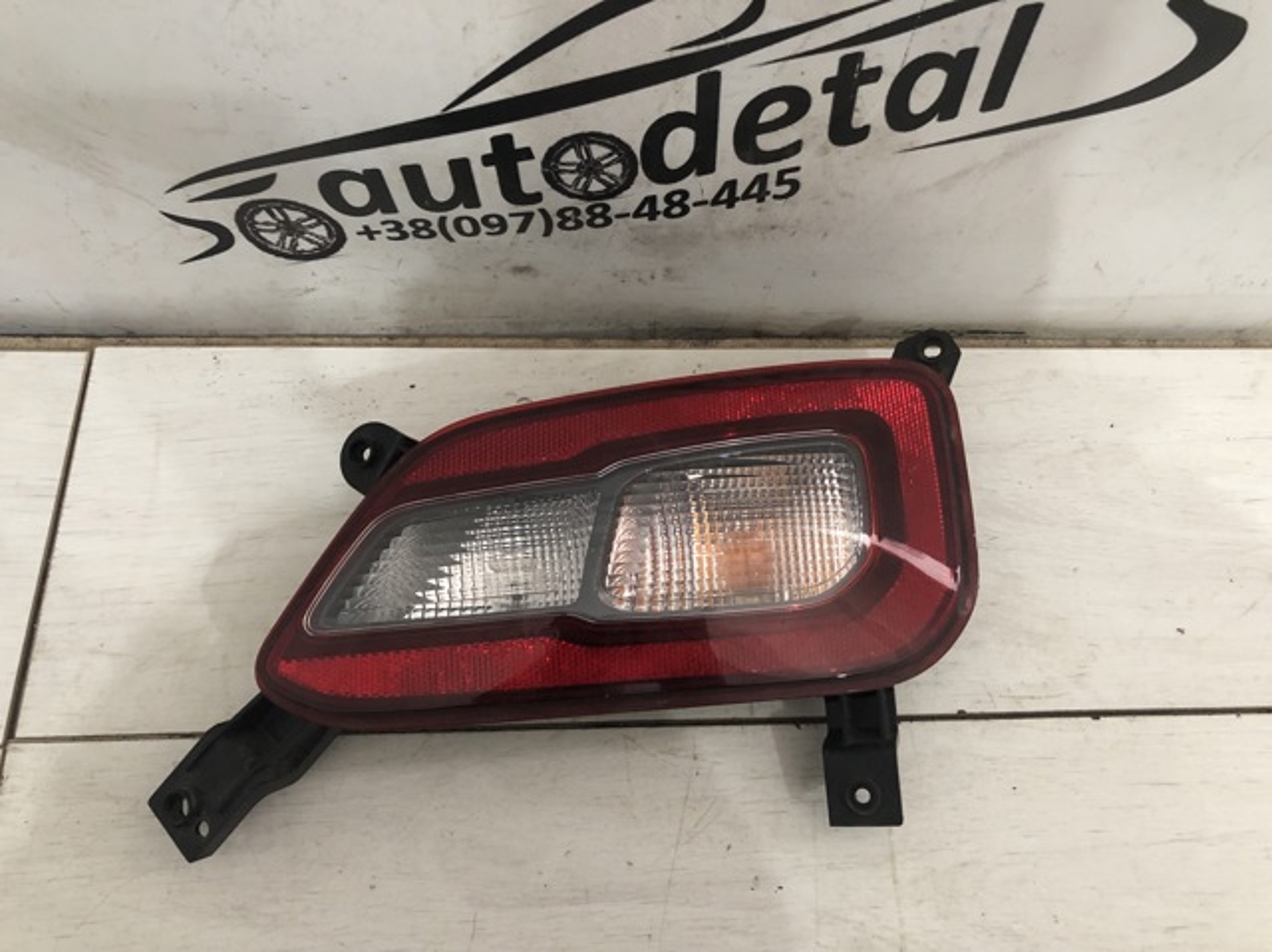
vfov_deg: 49.7
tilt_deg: -66.4
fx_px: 1028
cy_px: 476
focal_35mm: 28
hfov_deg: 63.5
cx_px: 636
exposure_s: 1/13
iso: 100
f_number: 1.8
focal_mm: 3.99
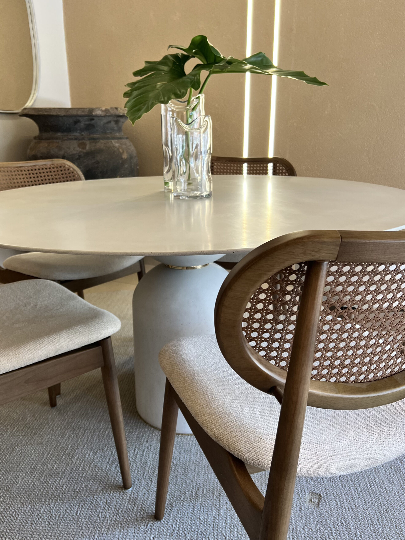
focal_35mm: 26
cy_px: 270
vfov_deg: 67.3
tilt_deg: -16.7
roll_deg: +0.5
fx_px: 406
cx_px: 202
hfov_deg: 53.1
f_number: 1.5
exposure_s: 1/120
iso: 125
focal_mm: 5.7
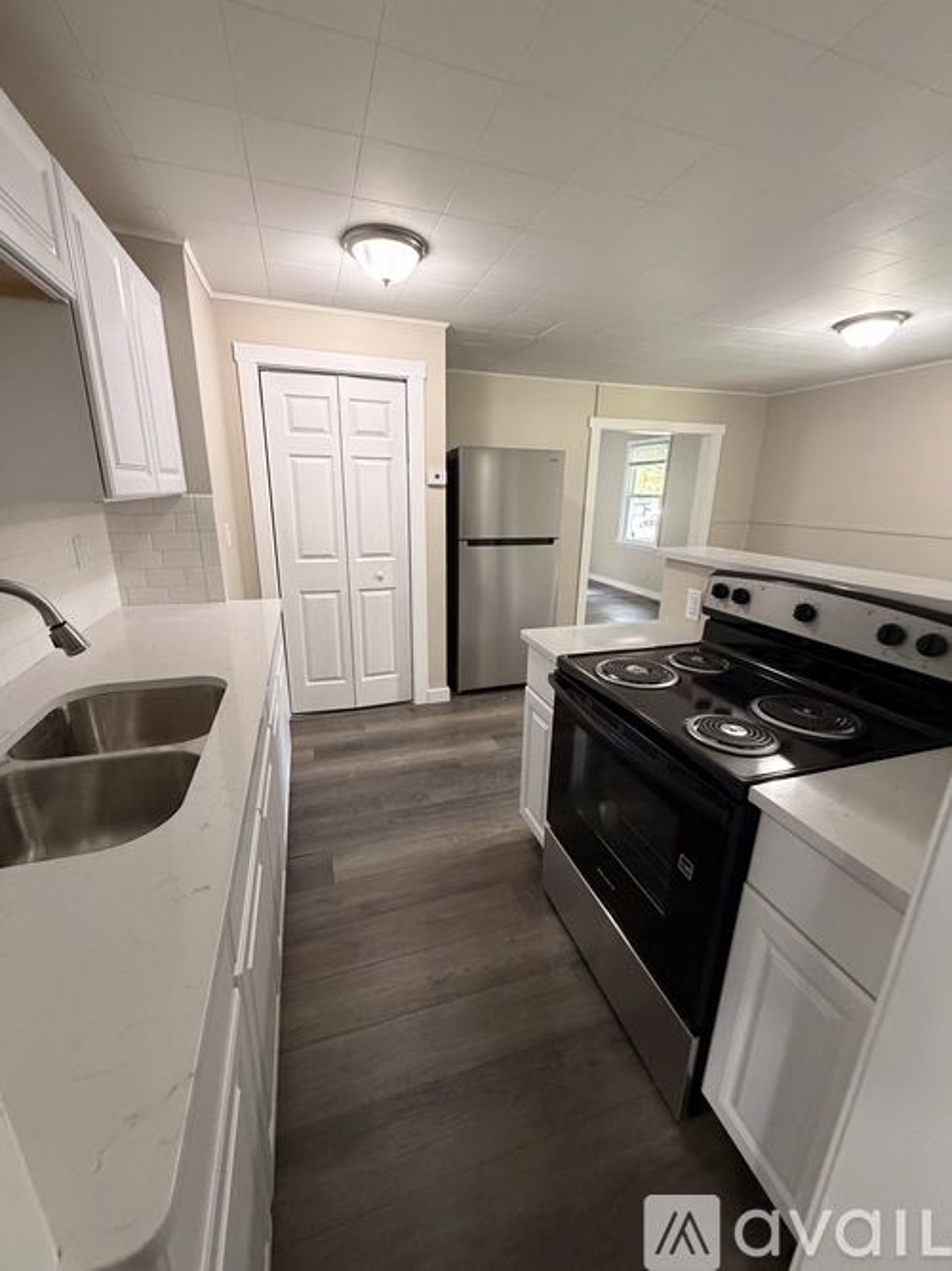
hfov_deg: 85.7
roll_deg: -1.3
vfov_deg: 102.1
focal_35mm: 14
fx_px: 514
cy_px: 636
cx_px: 476
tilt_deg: -15.1
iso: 500
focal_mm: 2.22
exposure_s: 1/60
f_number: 2.2
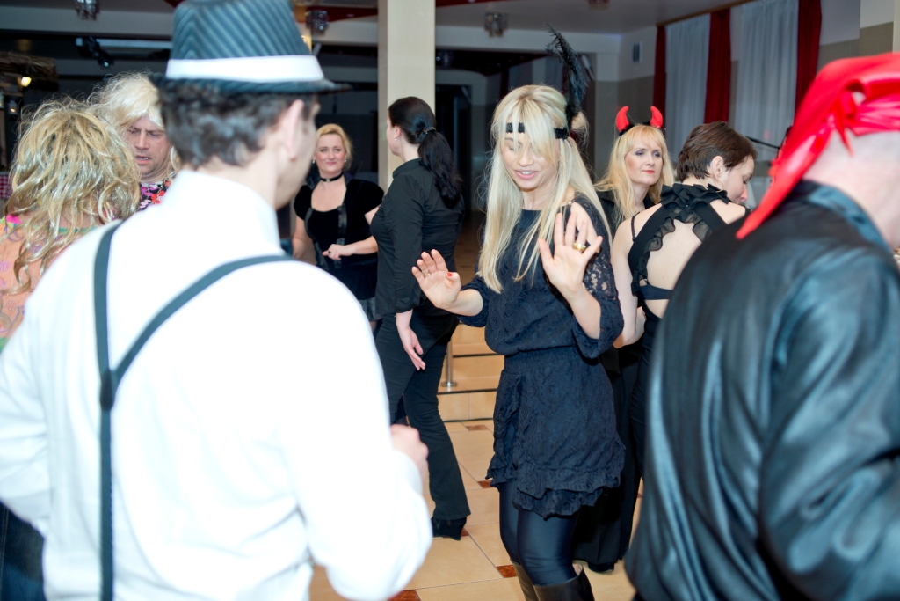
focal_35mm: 35
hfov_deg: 54.4
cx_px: 450
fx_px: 875
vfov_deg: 37.9
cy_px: 300
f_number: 2.8
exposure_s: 1/320
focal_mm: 35
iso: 320
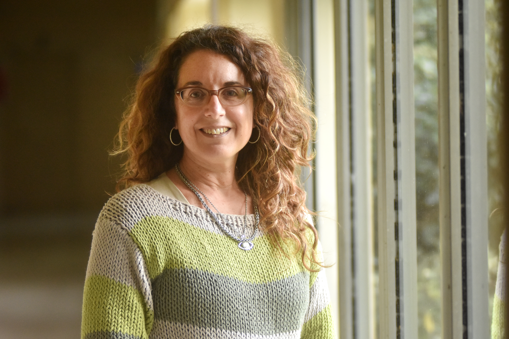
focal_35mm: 150
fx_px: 2121
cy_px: 170
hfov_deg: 13.7
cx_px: 254
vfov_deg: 9.1
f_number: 2.8
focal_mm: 100
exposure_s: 1/500
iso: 1600
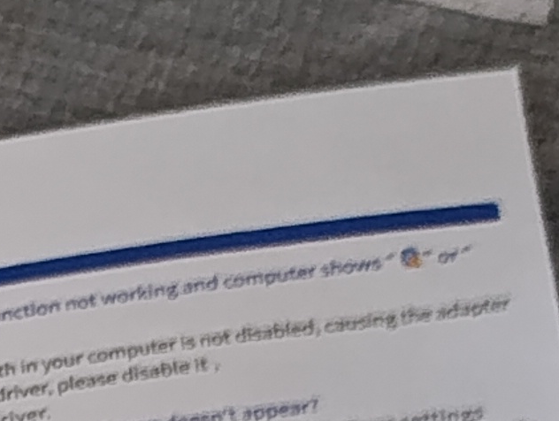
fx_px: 3655
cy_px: 1263
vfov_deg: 6.1
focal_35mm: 226
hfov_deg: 7.8
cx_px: -1025
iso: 2500
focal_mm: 6.14
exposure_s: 1/24
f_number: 1.6
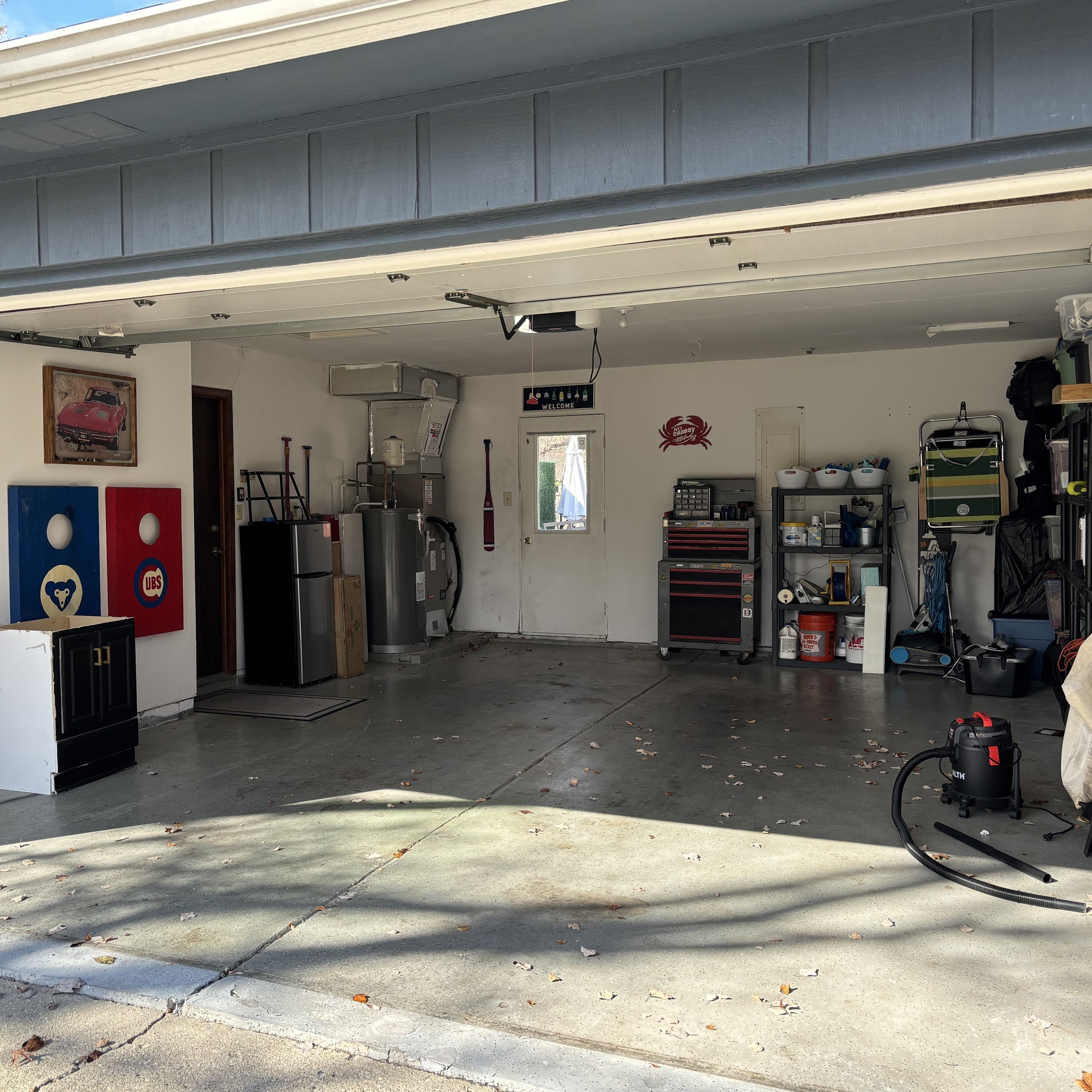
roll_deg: +0.5
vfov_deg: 52.5
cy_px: 547
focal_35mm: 31
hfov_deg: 52.4
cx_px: 469
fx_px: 1106
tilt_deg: -2.5
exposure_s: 1/396
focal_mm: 5.96
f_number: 1.6
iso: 50
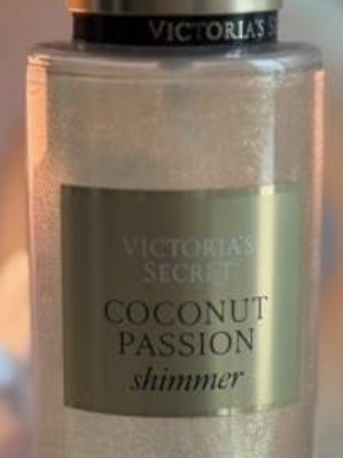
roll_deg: +0.3
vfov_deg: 13.9
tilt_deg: -13.0
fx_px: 1863
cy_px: 357
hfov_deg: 10.5
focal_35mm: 141
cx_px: 182
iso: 50
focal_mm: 6.76
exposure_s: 1/120
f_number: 1.78
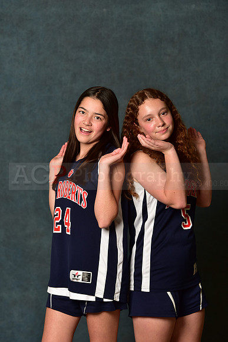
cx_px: 114
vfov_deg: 15.8
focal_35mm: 130
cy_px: 171
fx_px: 1234
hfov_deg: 10.6
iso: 200
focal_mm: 130
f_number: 4.5
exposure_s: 1/200
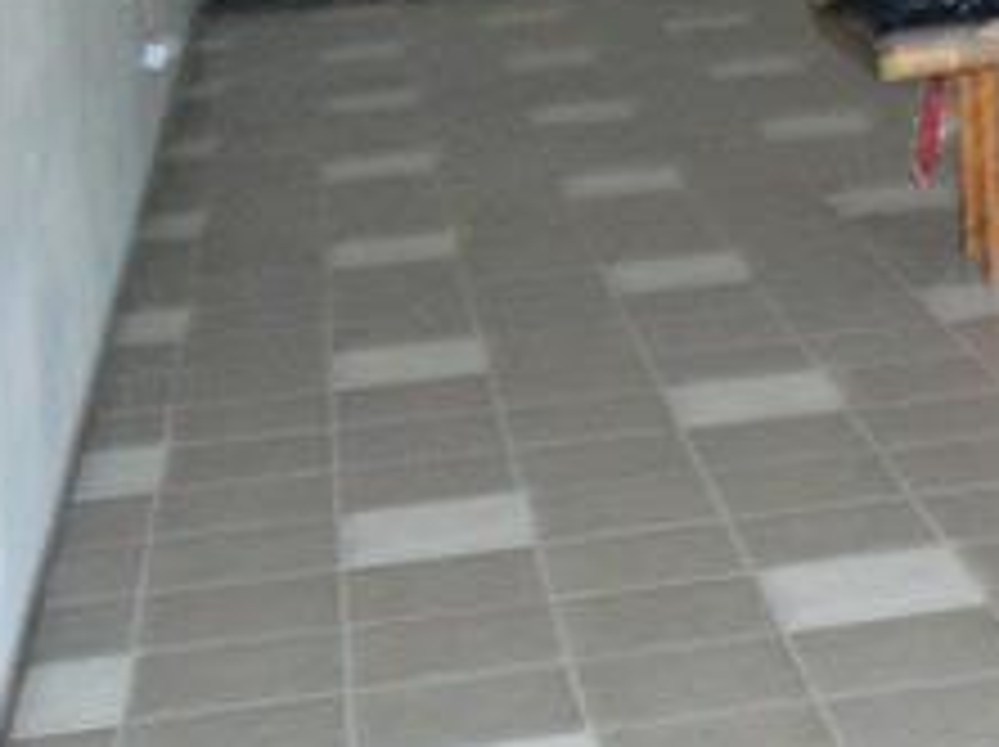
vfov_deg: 13.9
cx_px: 1413
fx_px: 2998
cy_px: -99
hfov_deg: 17.4
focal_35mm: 104
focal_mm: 6
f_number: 2.8
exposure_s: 1/30
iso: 400
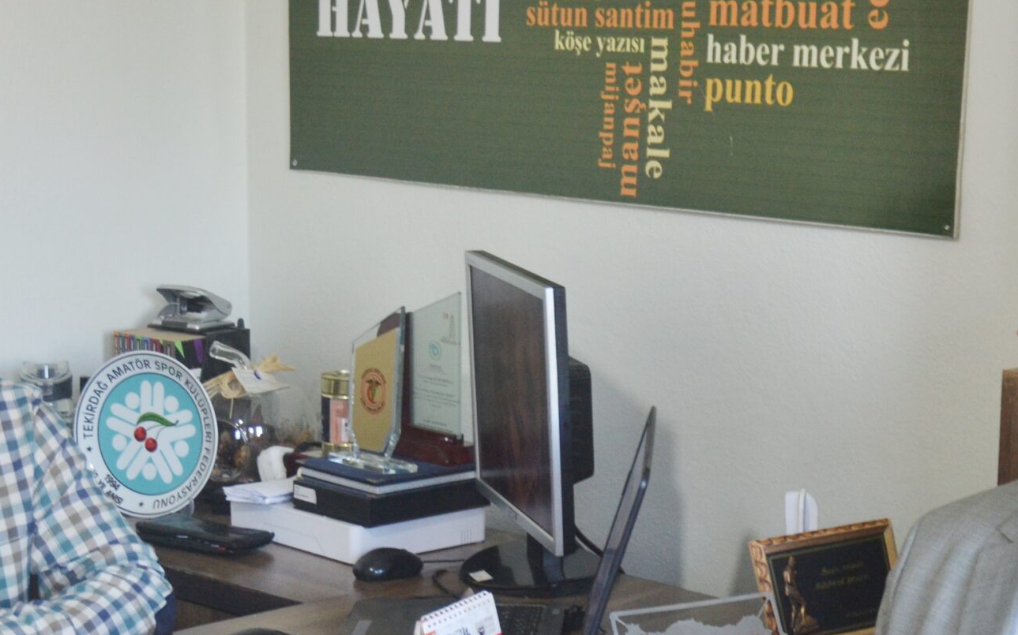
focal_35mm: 82
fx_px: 2275
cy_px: 456
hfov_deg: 25.2
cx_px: 553
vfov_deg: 15.9
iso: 500
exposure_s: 1/60
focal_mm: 27
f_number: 3.8
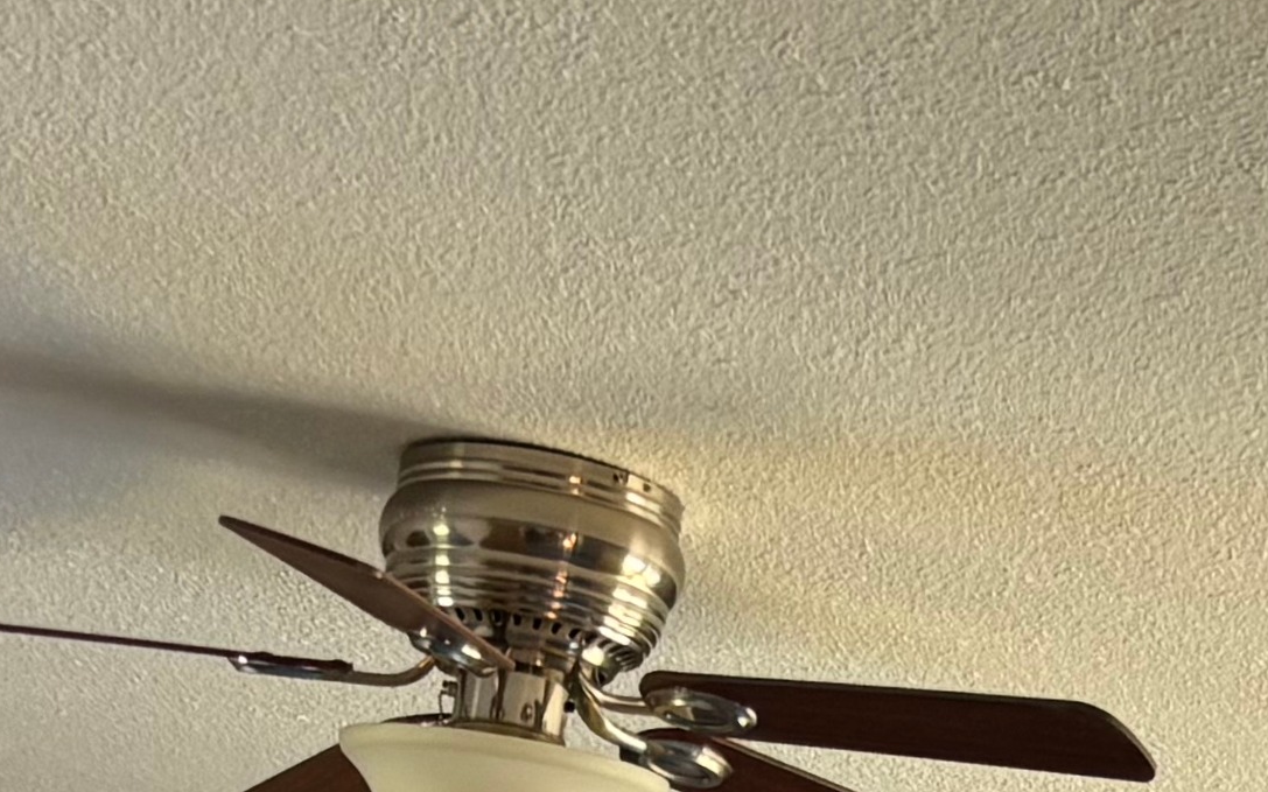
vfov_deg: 8.7
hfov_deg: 15.2
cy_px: 1886
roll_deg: +2.0
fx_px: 4734
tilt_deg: -2.3
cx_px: 747
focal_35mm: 137
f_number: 1.6
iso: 125
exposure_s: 1/67
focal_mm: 5.96
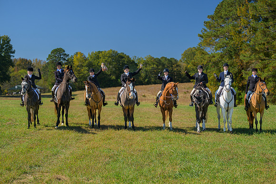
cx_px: 138
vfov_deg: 19.5
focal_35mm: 70
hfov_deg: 28.8
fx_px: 537
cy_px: 92
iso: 200
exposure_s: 1/1000
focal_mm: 70
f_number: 3.2
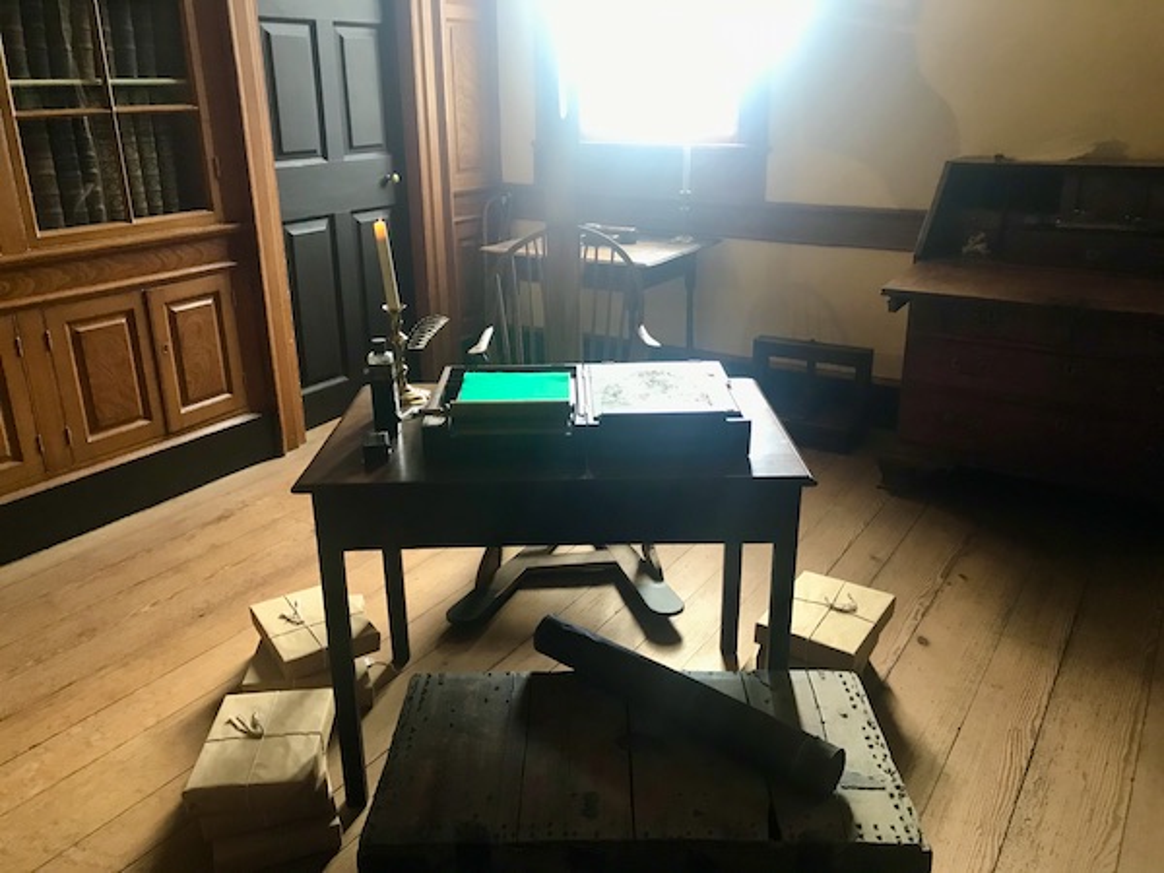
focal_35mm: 28
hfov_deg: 63.4
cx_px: 582
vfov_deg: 49.7
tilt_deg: -21.6
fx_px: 942
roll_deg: +1.2
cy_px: 436
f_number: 1.8
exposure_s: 1/15
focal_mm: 3.99
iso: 64
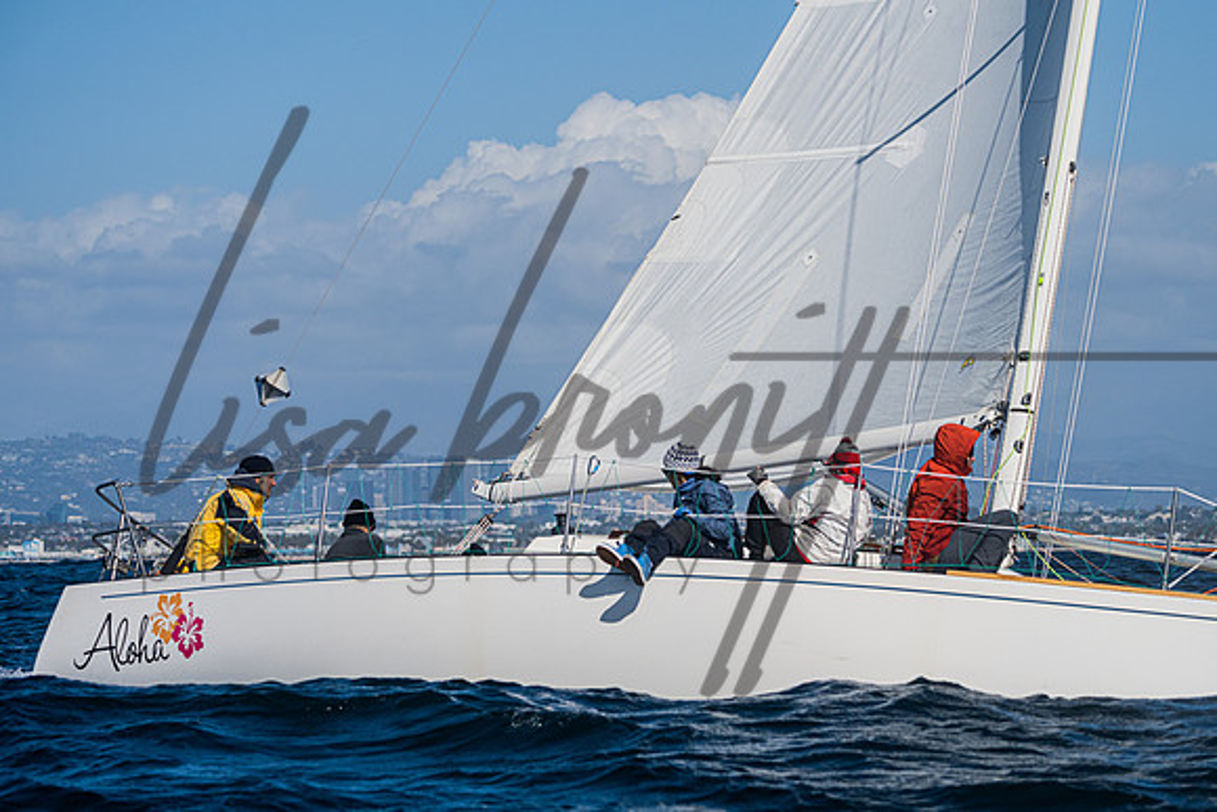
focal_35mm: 170
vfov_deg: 8.1
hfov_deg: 12.1
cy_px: 409
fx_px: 5745
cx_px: 655
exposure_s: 1/6400
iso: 400
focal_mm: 150
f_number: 6.3
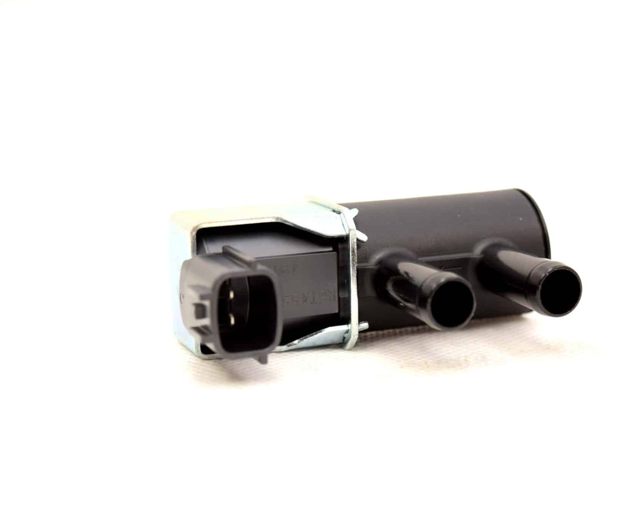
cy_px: 254
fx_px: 1563
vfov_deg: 18.7
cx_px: 354
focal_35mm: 82
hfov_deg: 23.3
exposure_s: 1/125
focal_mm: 48
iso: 400
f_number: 5.6
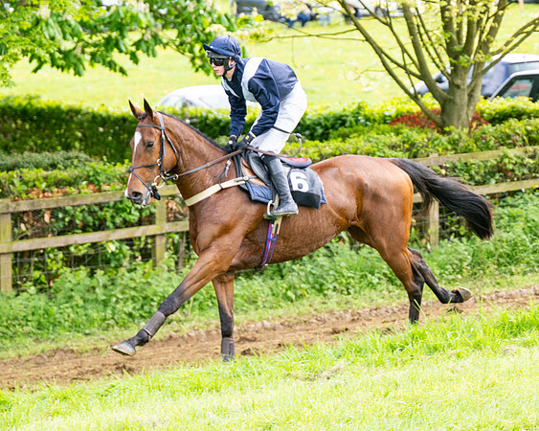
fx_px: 2615
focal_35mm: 164
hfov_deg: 11.8
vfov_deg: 9.4
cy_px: 203
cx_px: 311
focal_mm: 110
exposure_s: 1/1000
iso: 400
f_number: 4
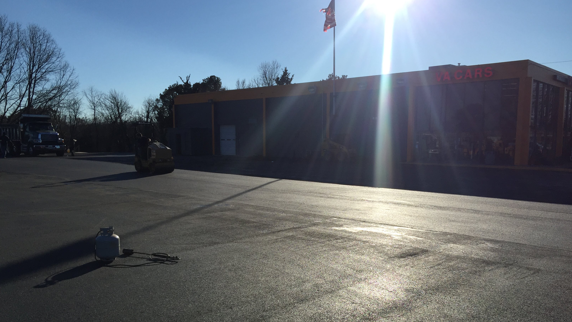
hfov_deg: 61.0
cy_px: 205
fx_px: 485
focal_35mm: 32
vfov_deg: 36.4
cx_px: 285
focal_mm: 4.15
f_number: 2.2
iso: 32
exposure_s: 1/4950
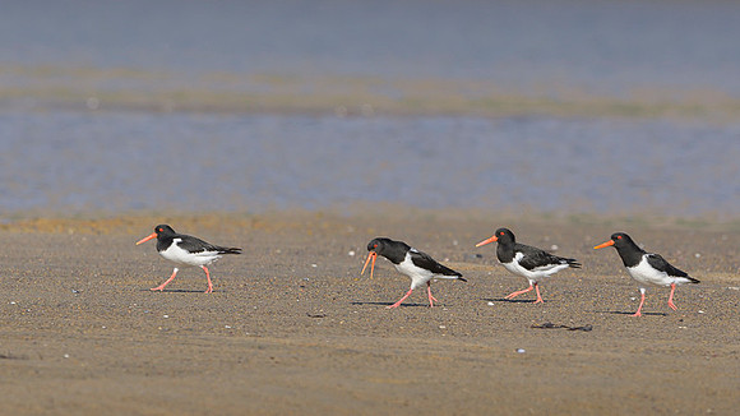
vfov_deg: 1.6
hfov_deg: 2.9
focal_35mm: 748
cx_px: 353
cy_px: 191
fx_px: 14668
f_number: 8
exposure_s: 1/2000
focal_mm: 500
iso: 800
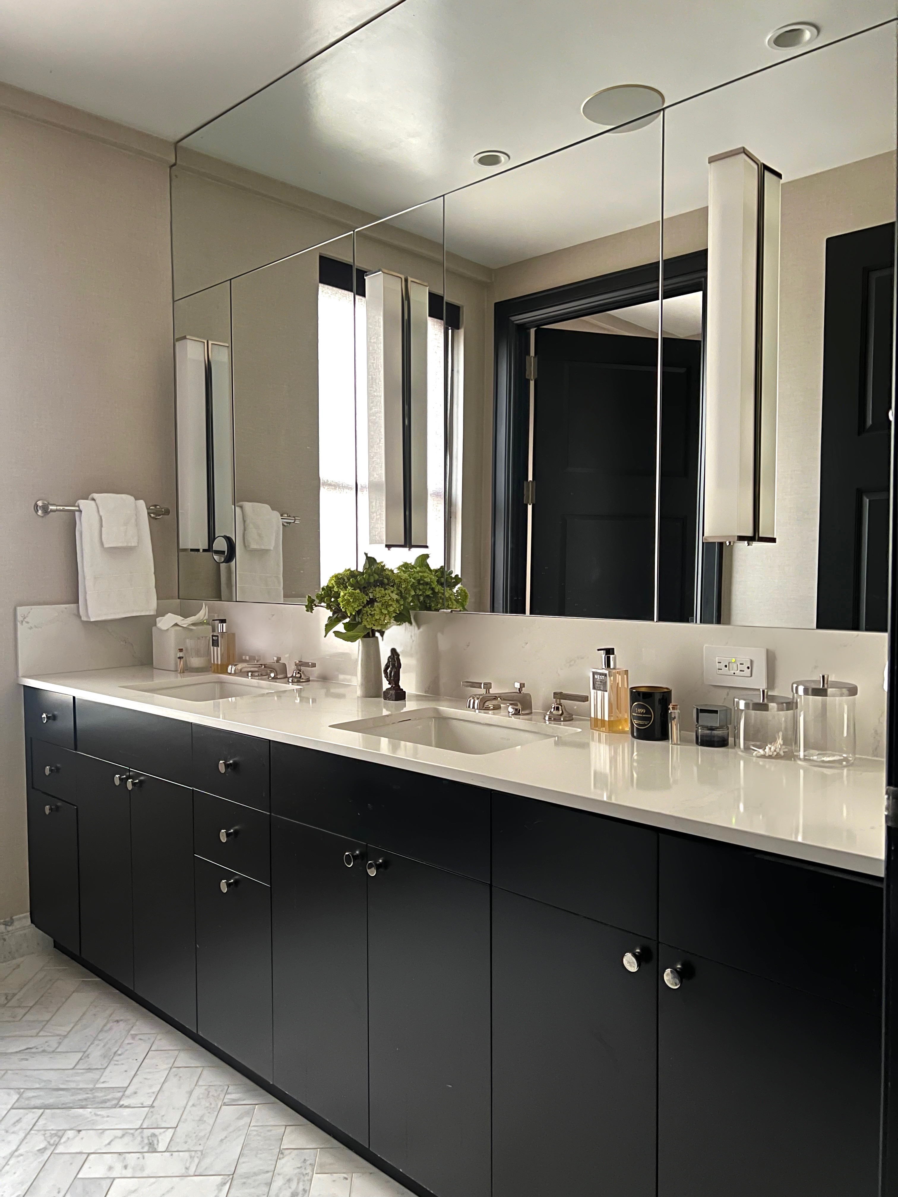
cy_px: 598
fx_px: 899
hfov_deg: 53.1
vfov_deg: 67.3
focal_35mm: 26
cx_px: 449
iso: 1250
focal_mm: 5.7
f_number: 1.5
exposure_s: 1/15
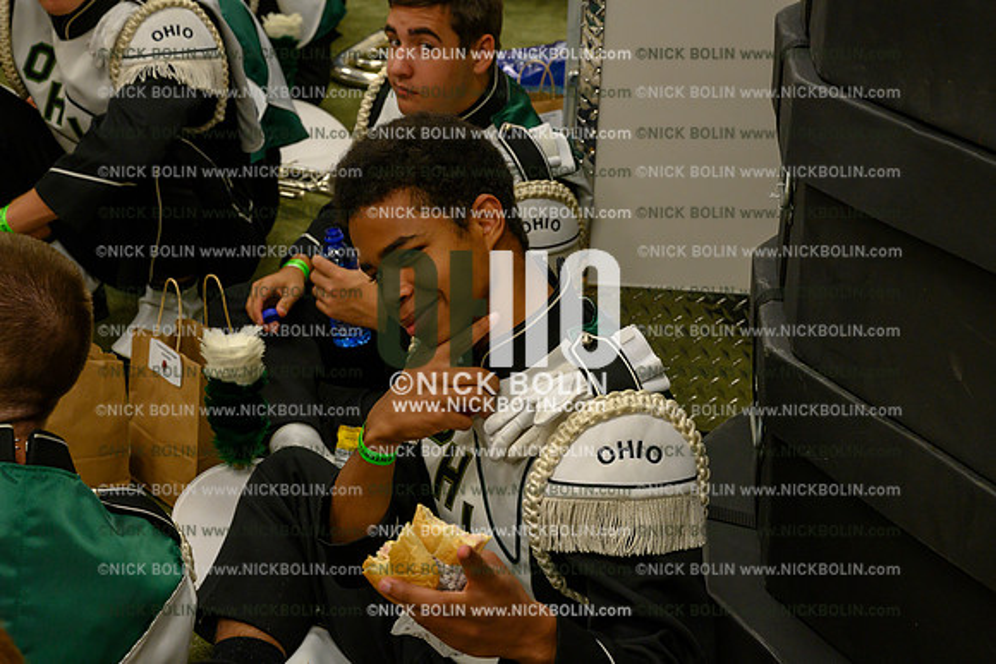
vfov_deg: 21.9
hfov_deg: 32.4
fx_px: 1716
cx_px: 498
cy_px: 332
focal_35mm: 62
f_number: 8
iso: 2500
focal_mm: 62
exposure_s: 1/100
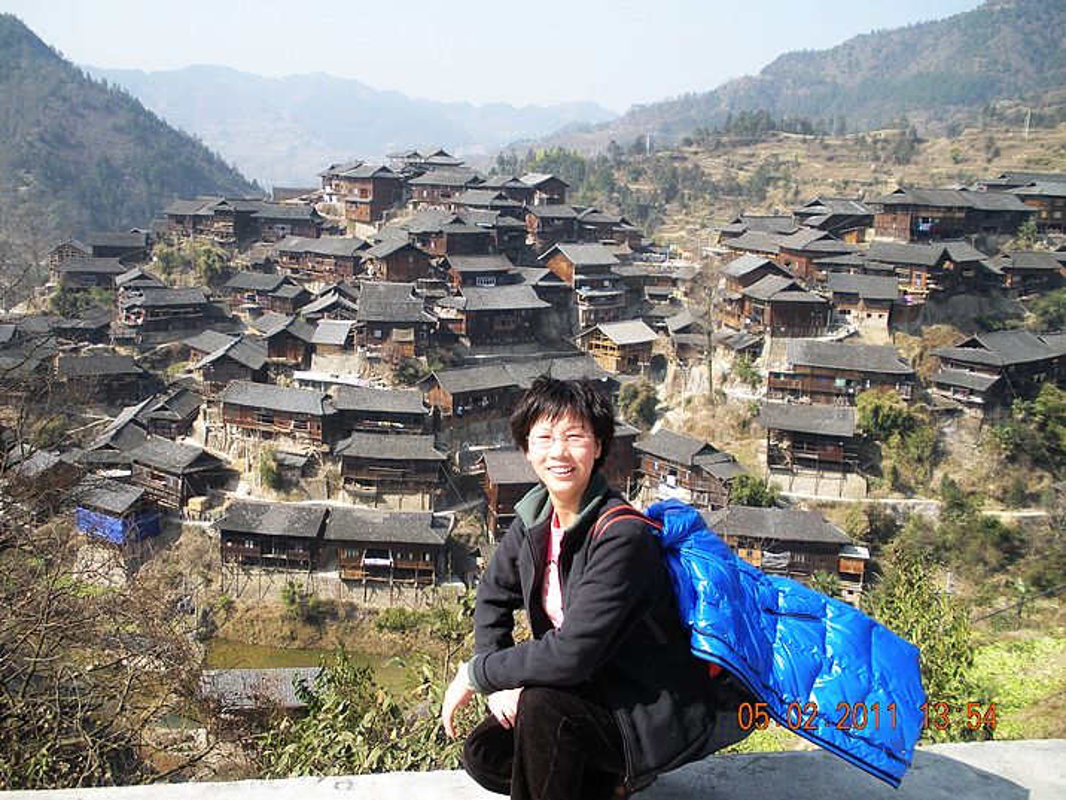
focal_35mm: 36
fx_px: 1109
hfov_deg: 51.4
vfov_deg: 39.7
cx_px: 533
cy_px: 400
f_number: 3.5
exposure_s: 1/268
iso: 64
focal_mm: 6.3
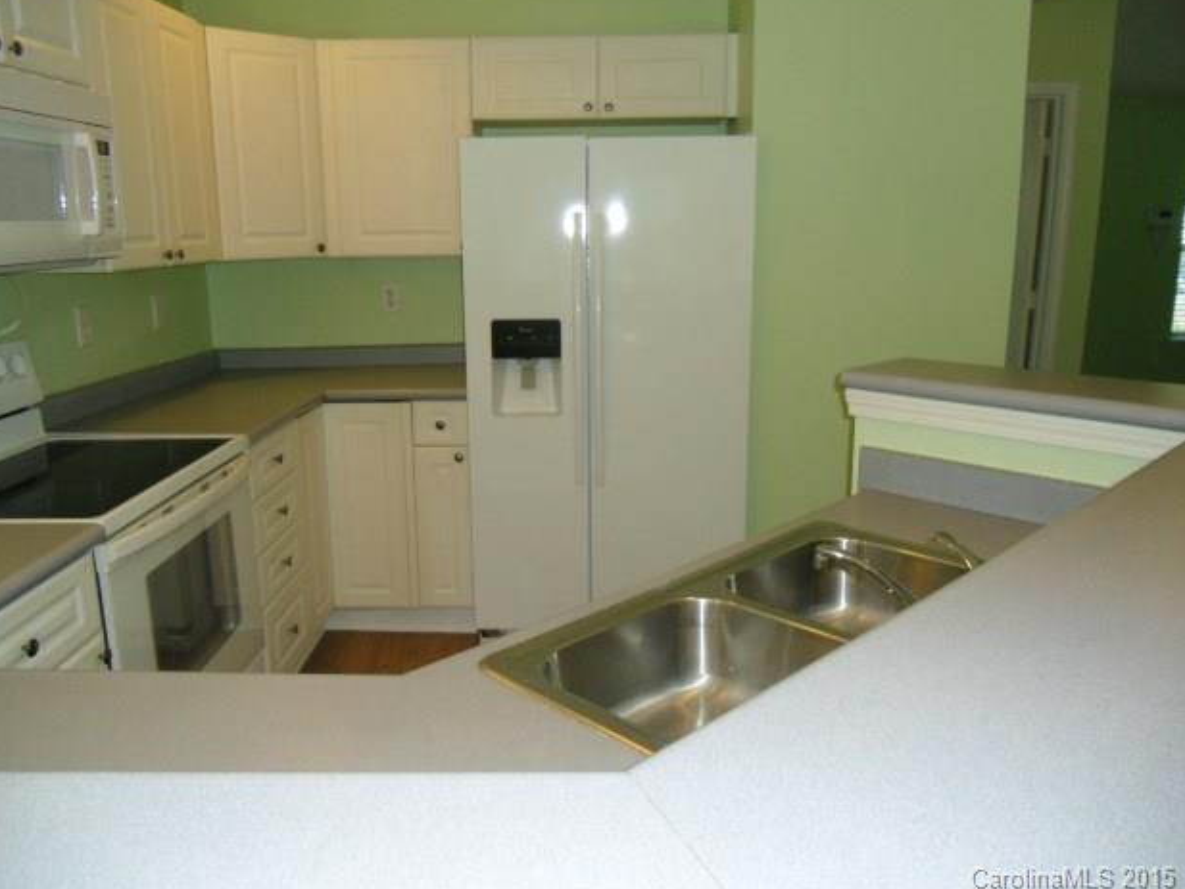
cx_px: 574
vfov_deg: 49.8
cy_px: 434
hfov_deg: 63.4
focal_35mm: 28
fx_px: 959
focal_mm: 4.9
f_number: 3.2
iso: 200
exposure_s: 1/60
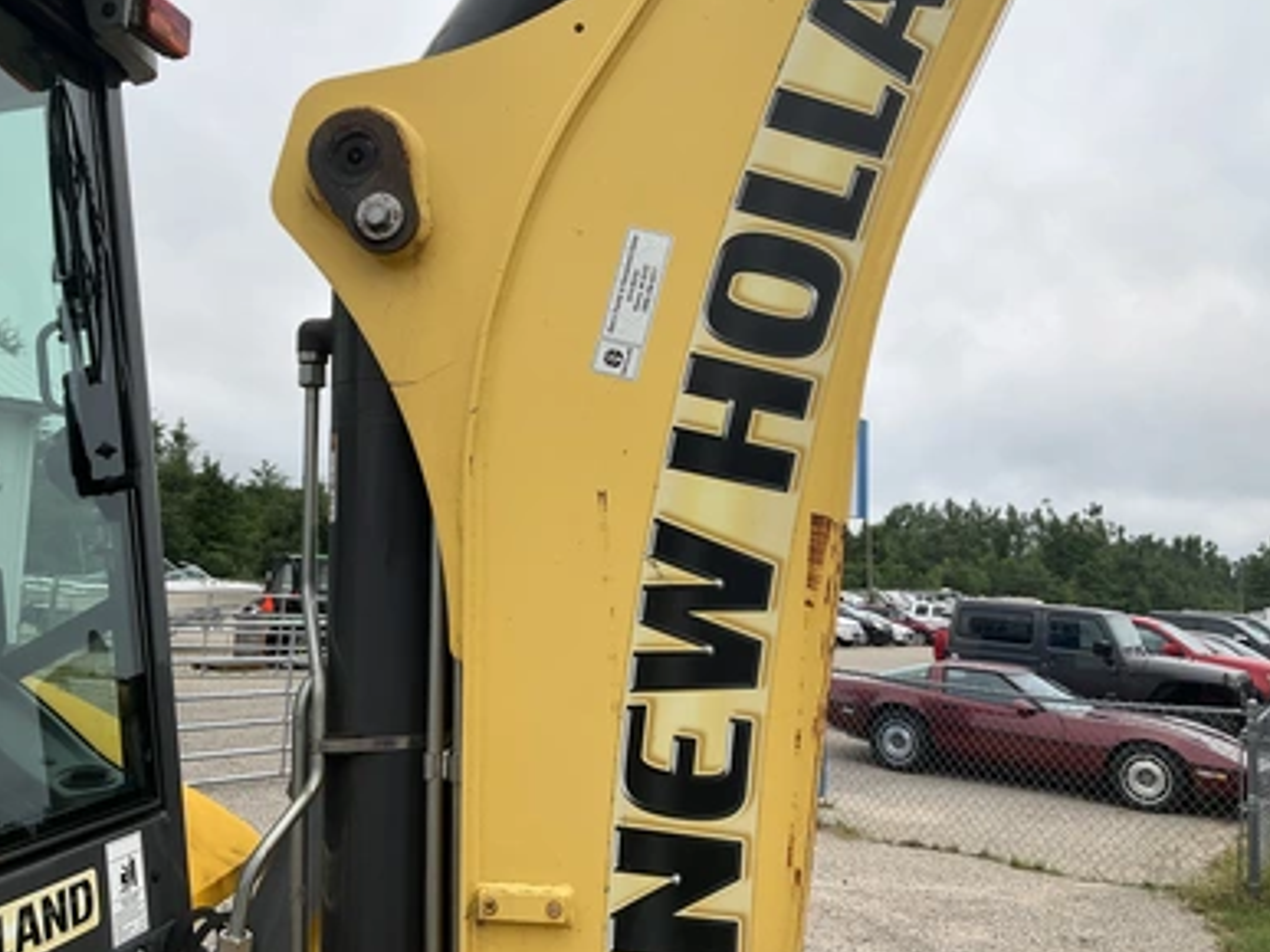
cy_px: 466
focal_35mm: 30
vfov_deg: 46.8
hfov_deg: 60.0
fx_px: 1100
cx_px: 620
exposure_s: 1/683
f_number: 1.8
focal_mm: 3
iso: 25
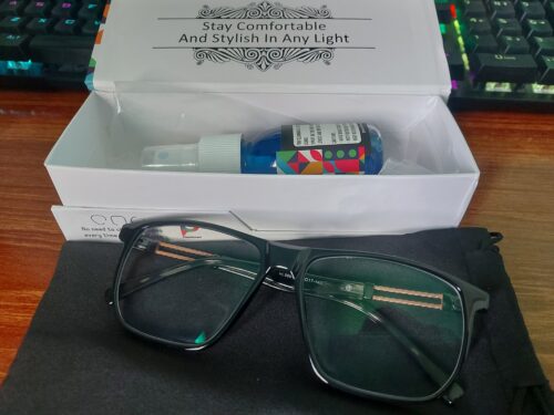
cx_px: 277
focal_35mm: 24
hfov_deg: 71.6
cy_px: 208
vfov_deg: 56.8
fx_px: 384
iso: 200
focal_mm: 5.23
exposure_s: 1/33
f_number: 1.8
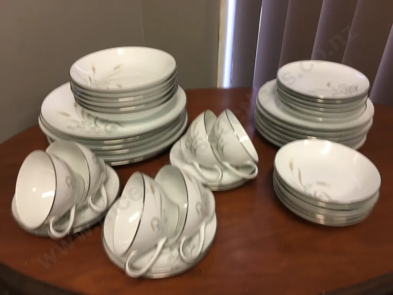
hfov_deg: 61.7
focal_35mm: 29
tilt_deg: -33.5
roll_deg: -0.8
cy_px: 148
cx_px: 196
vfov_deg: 48.2
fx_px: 329
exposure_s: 1/17
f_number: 2.2
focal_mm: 4.15
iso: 32
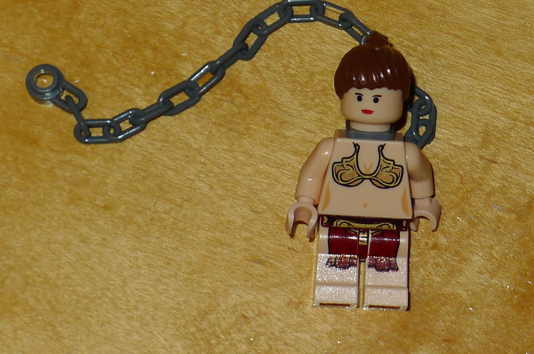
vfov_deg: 6.4
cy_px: 177
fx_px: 3185
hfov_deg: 9.6
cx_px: 267
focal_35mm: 215
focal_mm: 19.2
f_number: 3.3
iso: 125
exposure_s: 1/60
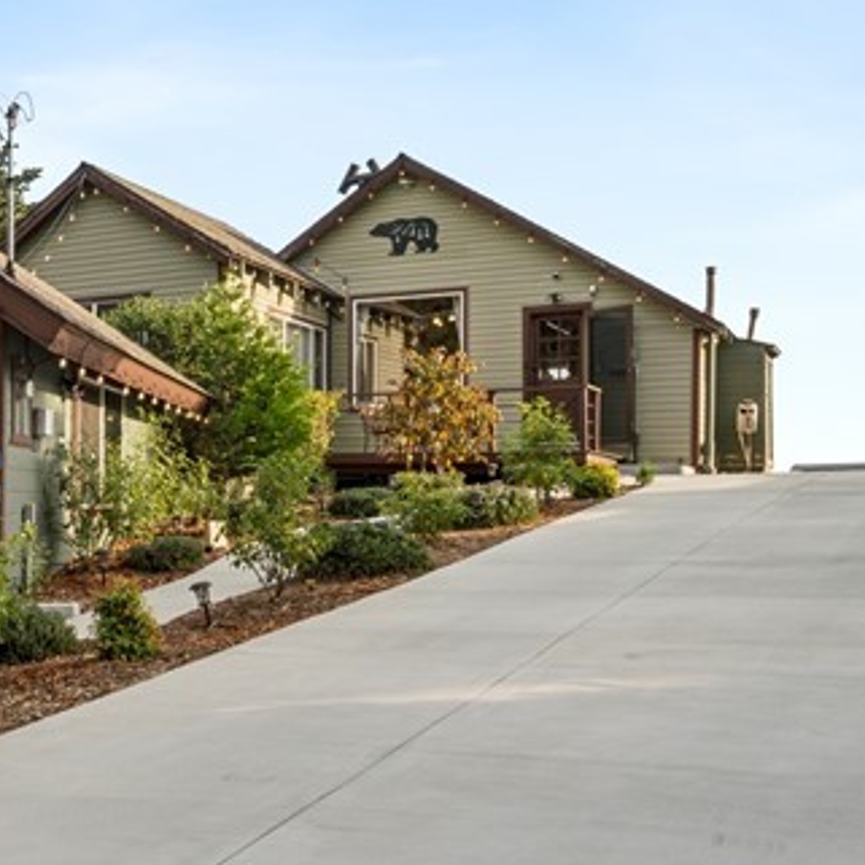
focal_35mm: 47
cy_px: 527
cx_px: 15
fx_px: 1317
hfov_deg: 33.5
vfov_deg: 36.2
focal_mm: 16.2
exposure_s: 1/10
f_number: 22
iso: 100
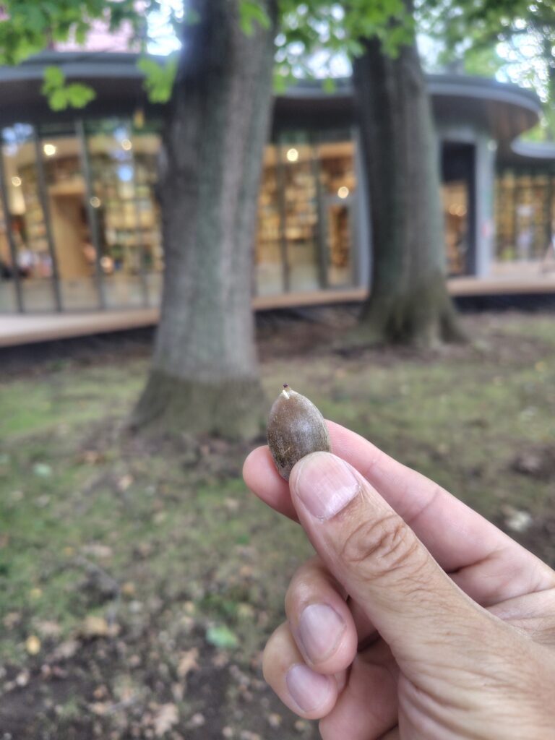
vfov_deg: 73.9
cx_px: 278
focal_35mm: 23
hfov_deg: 58.9
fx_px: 492
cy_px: 370
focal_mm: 5.6
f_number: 1.9
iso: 283
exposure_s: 1/100
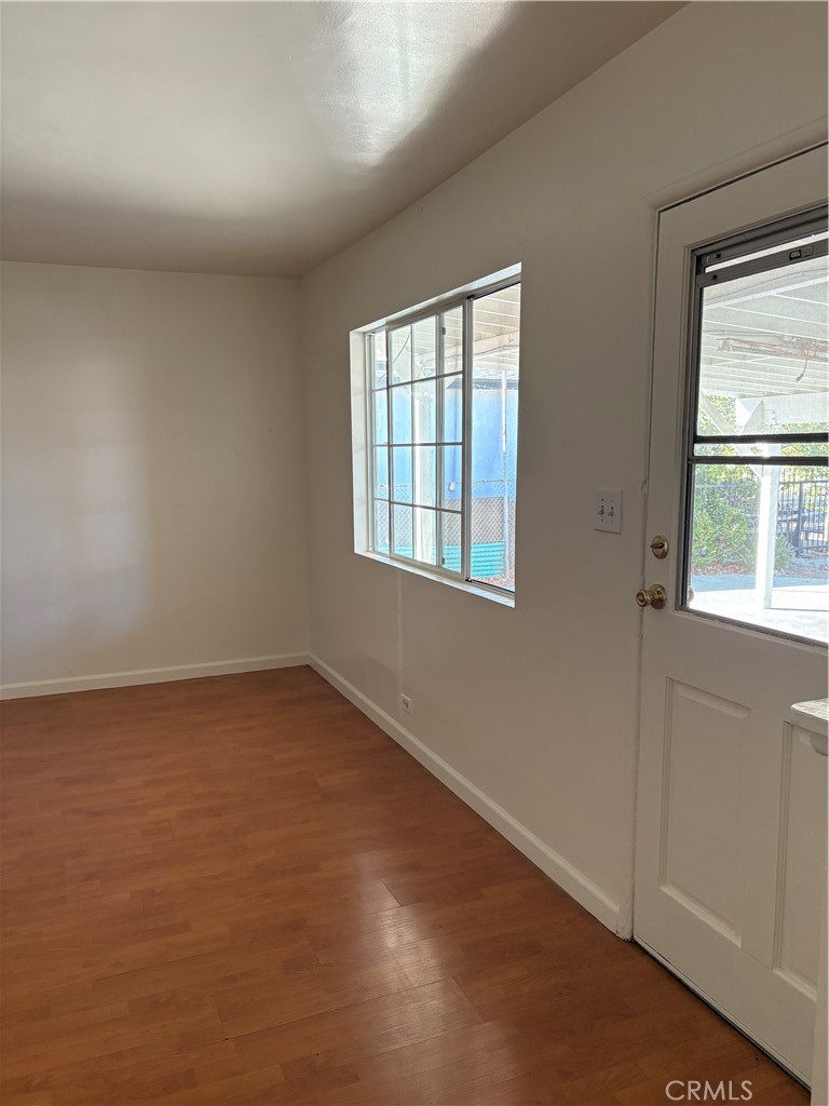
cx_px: 414
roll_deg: +0.2
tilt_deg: -7.2
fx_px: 830
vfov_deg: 67.3
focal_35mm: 26
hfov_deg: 53.1
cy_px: 553
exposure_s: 1/66
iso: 125
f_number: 1.6
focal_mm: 5.96
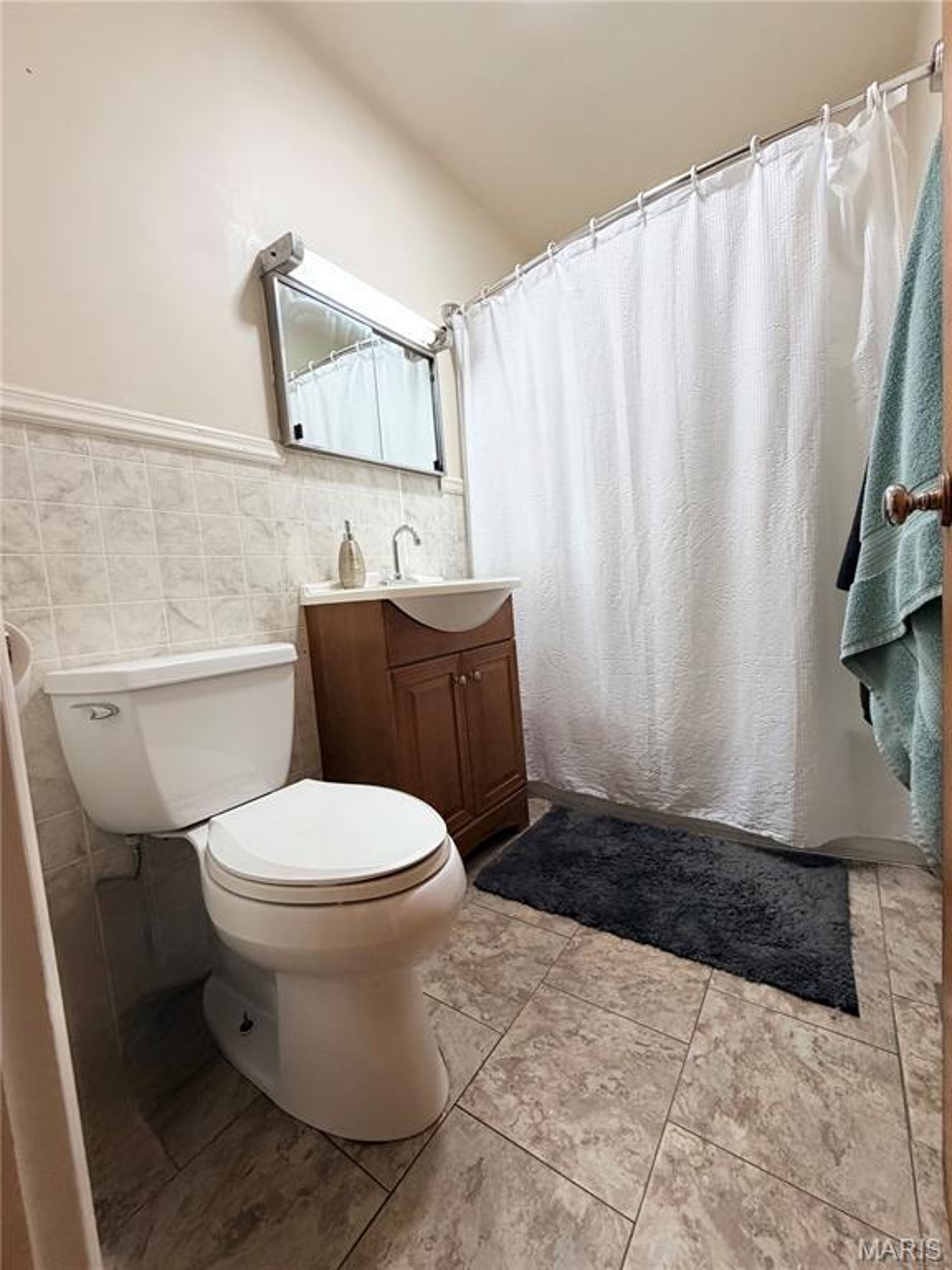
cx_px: 476
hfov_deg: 85.7
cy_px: 635
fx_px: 513
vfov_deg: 102.1
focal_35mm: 14
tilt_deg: -5.5
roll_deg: +6.4
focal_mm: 2.22
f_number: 2.2
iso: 320
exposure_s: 1/120
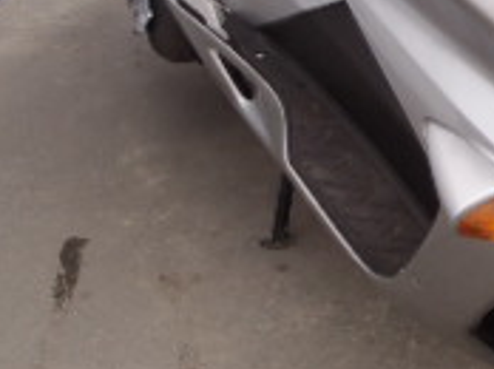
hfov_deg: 18.9
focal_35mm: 103
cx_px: 397
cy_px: 68
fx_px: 1468
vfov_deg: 14.2
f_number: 4.5
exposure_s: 1/100
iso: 80
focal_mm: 5
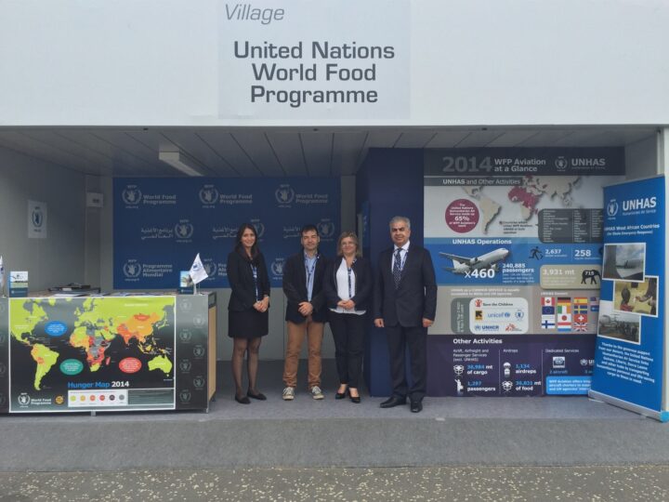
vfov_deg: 48.2
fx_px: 560
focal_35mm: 29
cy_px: 251
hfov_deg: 61.7
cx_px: 334
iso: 32
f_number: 2.2
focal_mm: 4.15
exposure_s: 1/670
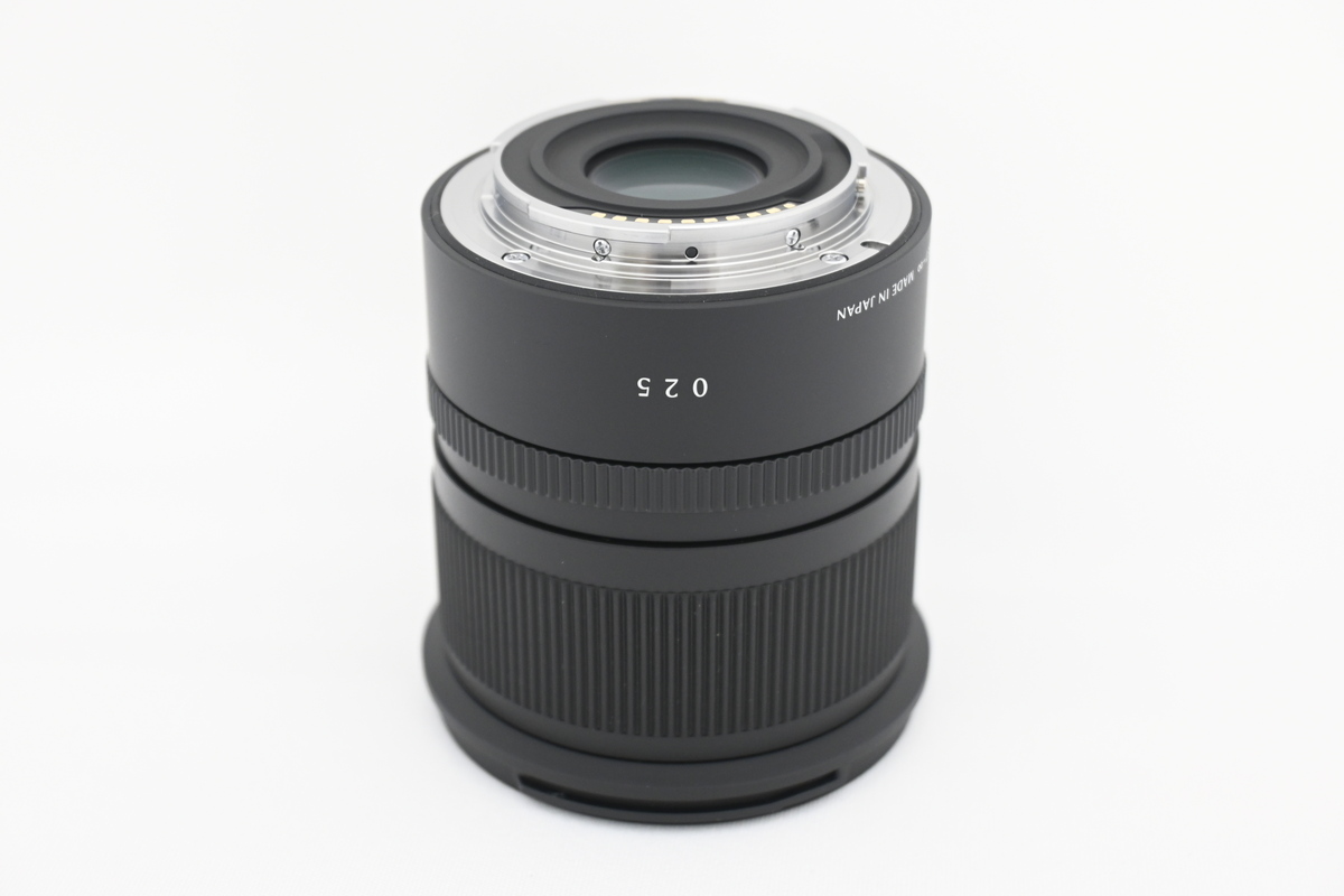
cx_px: 672
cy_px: 448
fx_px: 2072
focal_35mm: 56
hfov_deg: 35.9
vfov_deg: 24.4
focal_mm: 37
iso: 1000
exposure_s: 1/25
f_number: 5.3
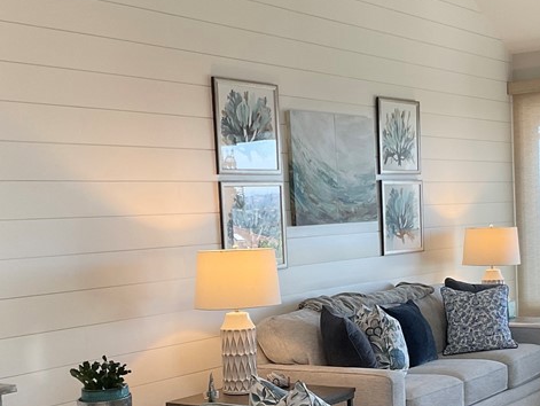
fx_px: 984
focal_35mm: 63
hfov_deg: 30.5
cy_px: 295
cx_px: 349
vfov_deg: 23.1
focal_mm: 3
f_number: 1.8
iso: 64
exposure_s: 1/120
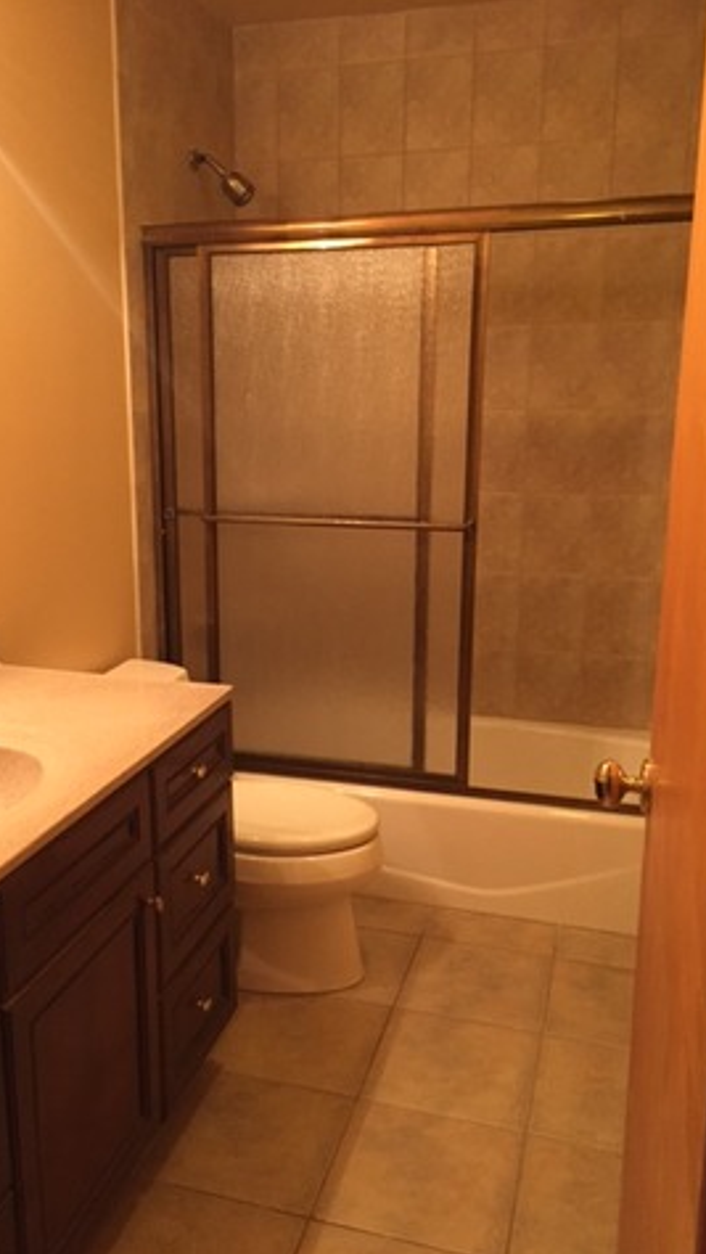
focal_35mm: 32
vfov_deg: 61.0
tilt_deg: -12.3
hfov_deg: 36.6
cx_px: 291
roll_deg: +0.6
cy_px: 630
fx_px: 1064
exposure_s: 1/30
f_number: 2.2
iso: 250
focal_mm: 4.15
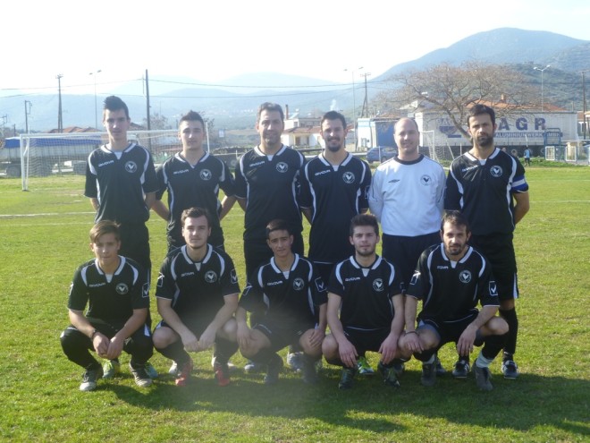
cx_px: 295
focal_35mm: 57
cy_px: 222
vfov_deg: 25.7
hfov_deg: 33.8
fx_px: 972
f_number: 4
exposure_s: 1/200
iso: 80
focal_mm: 10.2
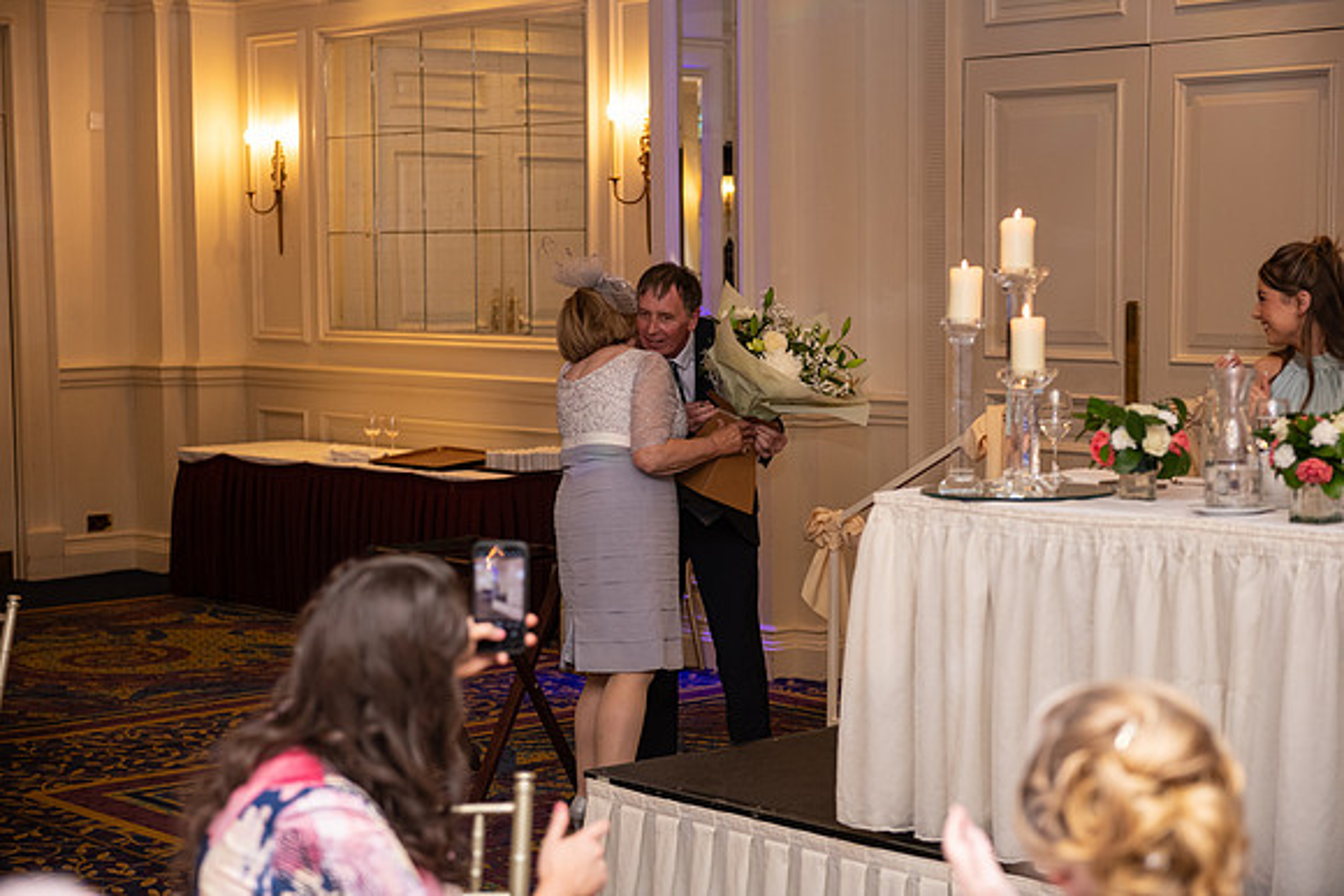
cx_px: 672
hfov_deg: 28.8
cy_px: 448
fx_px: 2614
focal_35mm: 70
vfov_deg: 19.5
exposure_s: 1/160
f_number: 3.5
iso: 800
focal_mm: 70
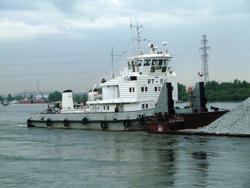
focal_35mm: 105
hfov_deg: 18.7
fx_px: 758
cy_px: 95
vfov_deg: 14.1
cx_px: 124
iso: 80
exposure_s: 1/200
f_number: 4.3
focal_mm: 17
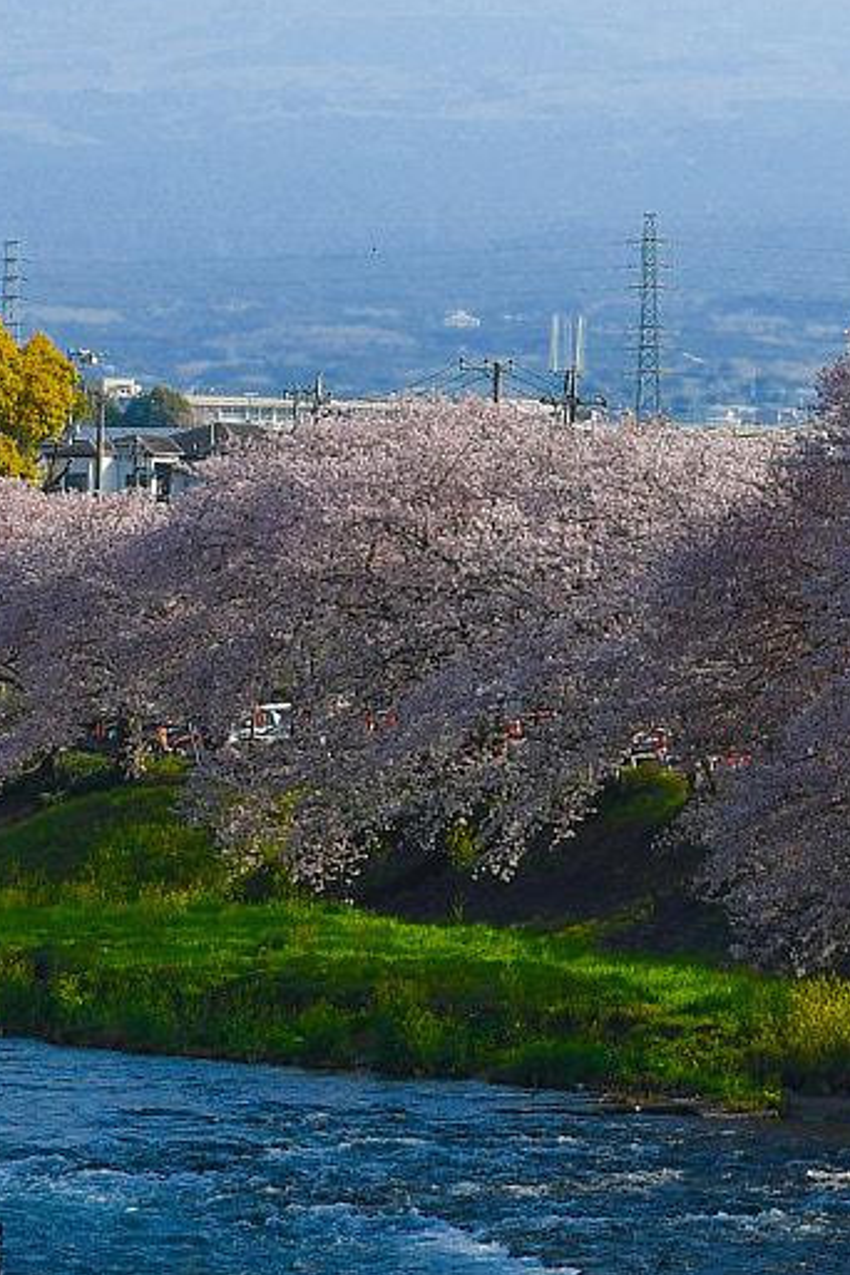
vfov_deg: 8.7
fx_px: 8287
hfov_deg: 5.8
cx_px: 935
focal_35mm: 234
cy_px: -149
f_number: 11
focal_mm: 50
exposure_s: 1/80
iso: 140
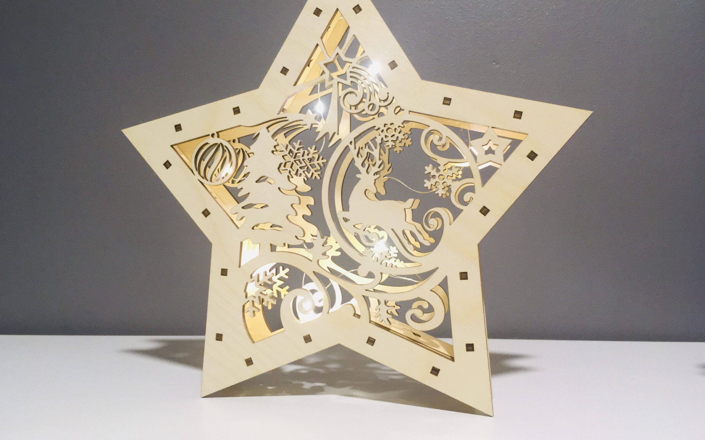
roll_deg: +0.5
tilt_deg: -0.1
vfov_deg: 40.6
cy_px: 200
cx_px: 350
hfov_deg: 61.2
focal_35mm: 31
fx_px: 596
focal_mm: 4.15
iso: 125
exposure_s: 1/33
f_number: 2.2
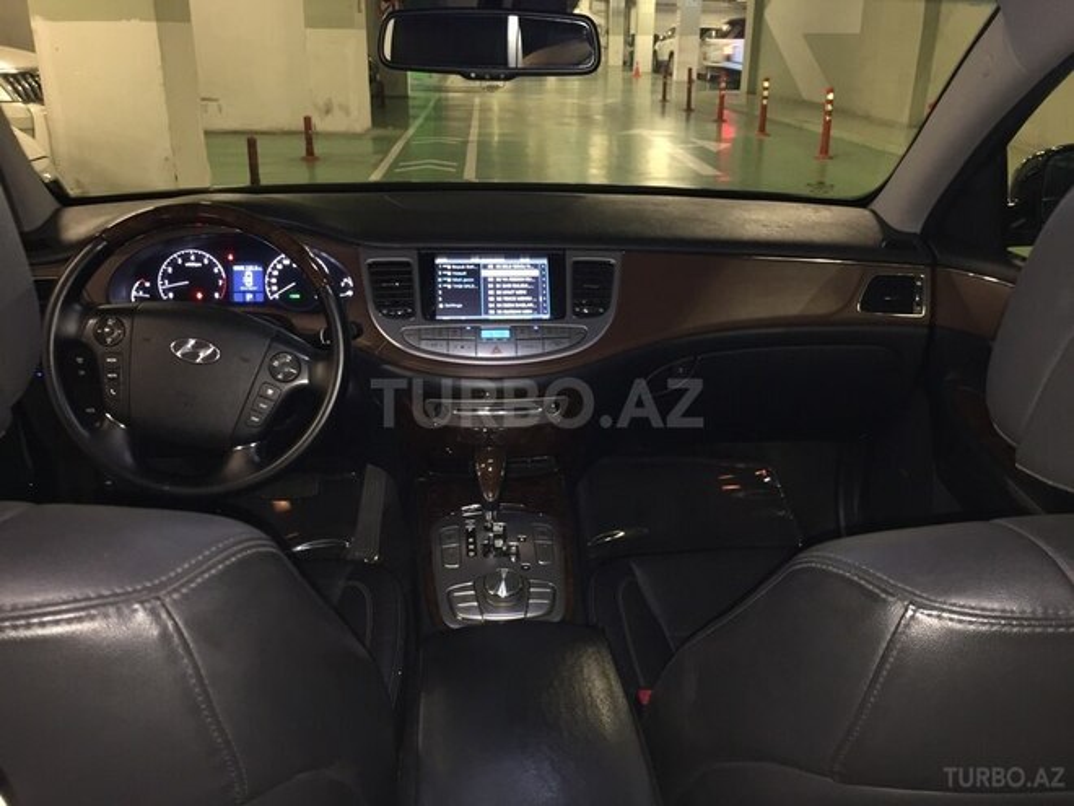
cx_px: 537
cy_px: 403
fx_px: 900
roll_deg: -1.1
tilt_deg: -21.1
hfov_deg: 61.7
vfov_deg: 48.2
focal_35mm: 29
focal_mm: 4.15
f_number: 2.2
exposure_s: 1/17
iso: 100
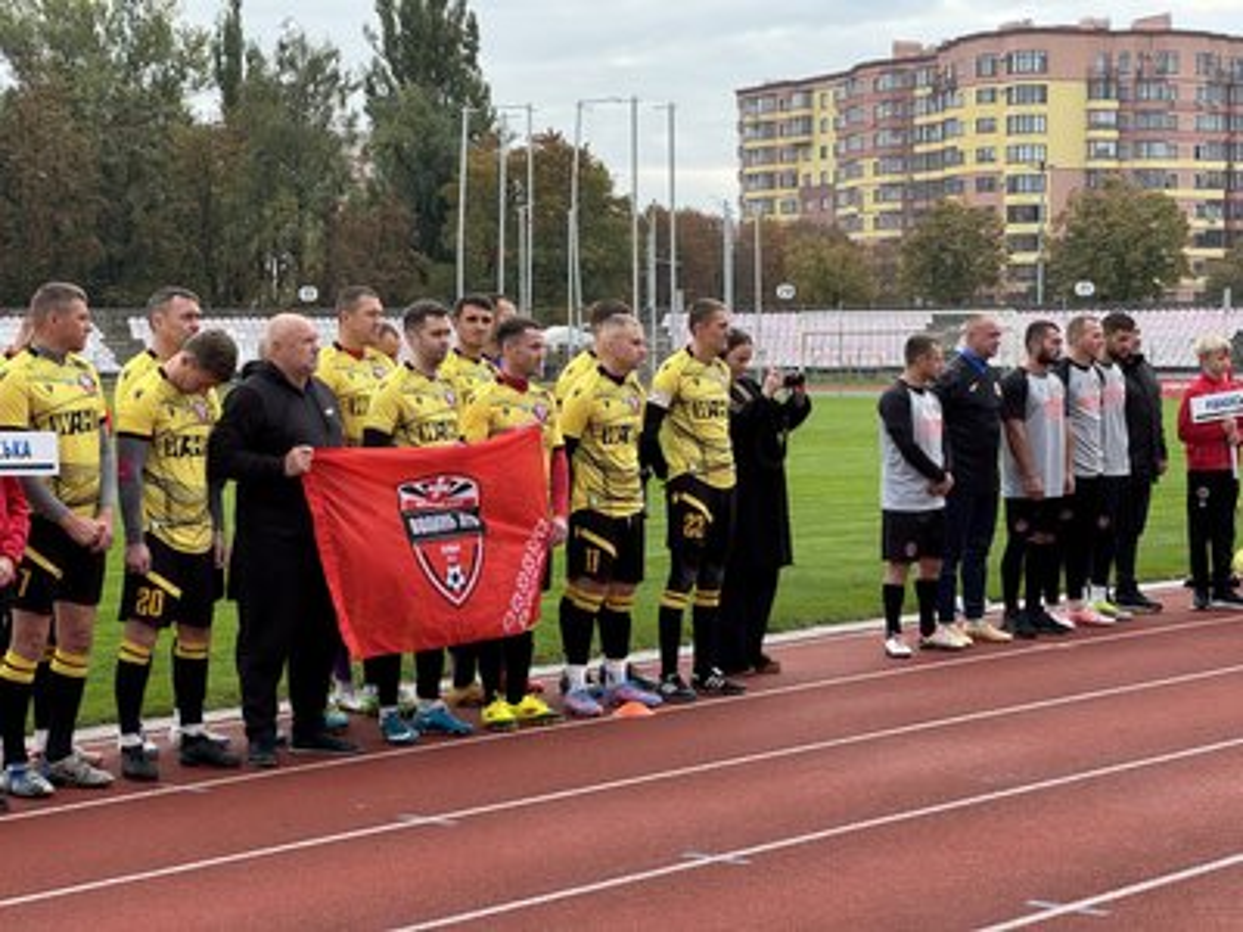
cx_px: 622
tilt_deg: -1.7
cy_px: 466
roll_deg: +0.7
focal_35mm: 77
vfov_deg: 19.1
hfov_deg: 25.3
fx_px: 2765
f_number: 2.8
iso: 25
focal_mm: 9
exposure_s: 1/185
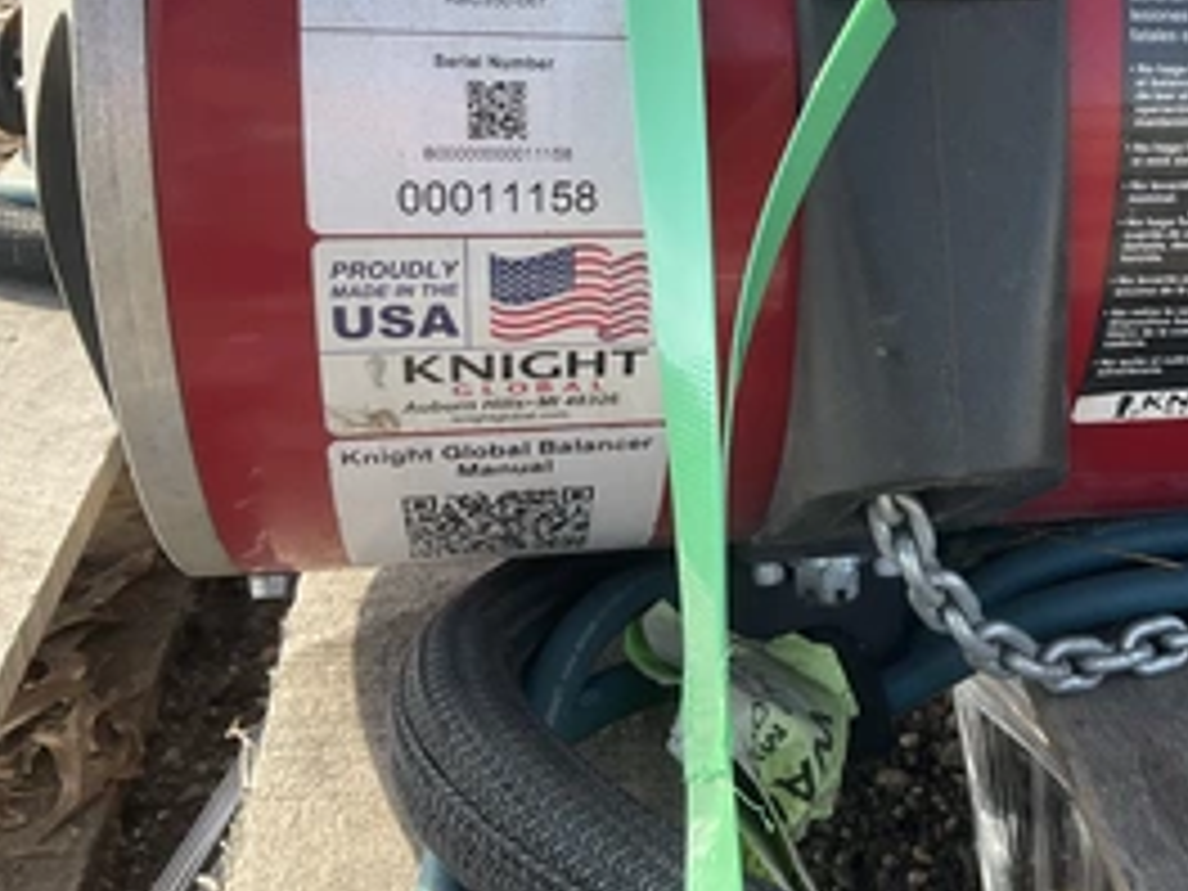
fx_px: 1510
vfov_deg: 32.3
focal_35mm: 44
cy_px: 238
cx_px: 878
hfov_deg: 41.8
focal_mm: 3
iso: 25
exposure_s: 1/370
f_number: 1.8
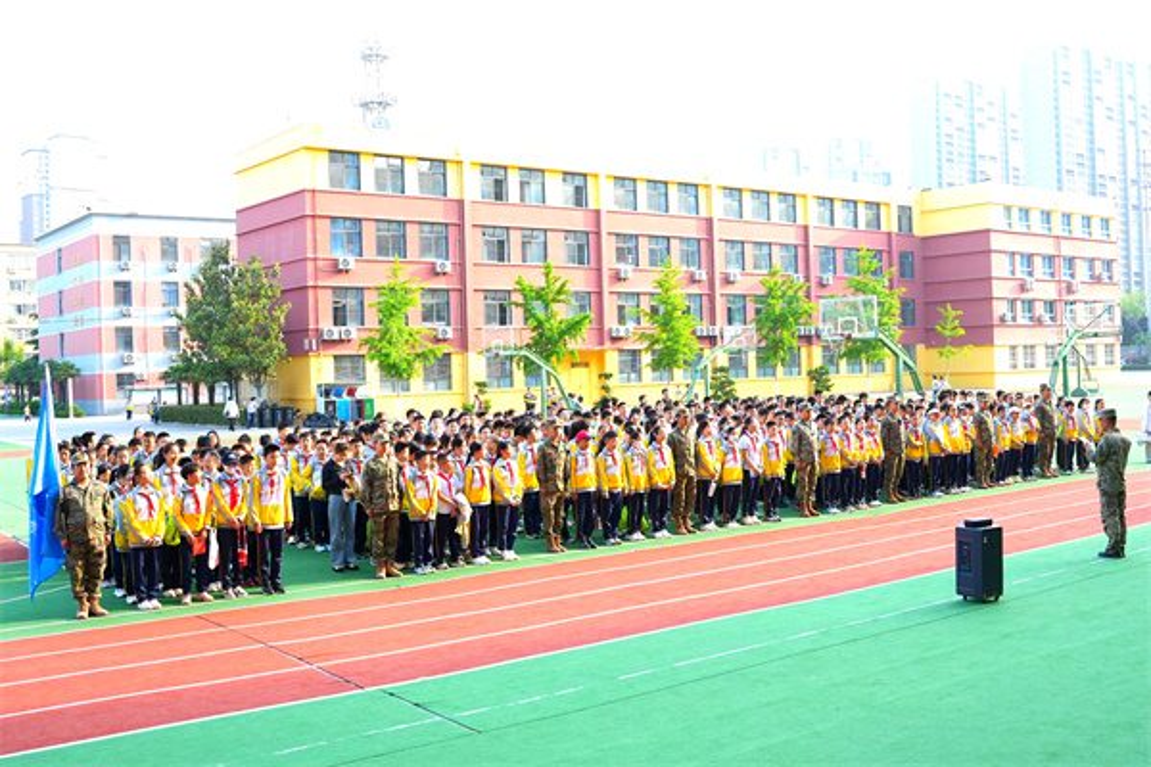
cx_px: 576
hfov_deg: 53.1
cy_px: 384
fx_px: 1151
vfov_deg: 36.9
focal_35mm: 36
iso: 1000
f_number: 3.5
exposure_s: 1/2000
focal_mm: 24
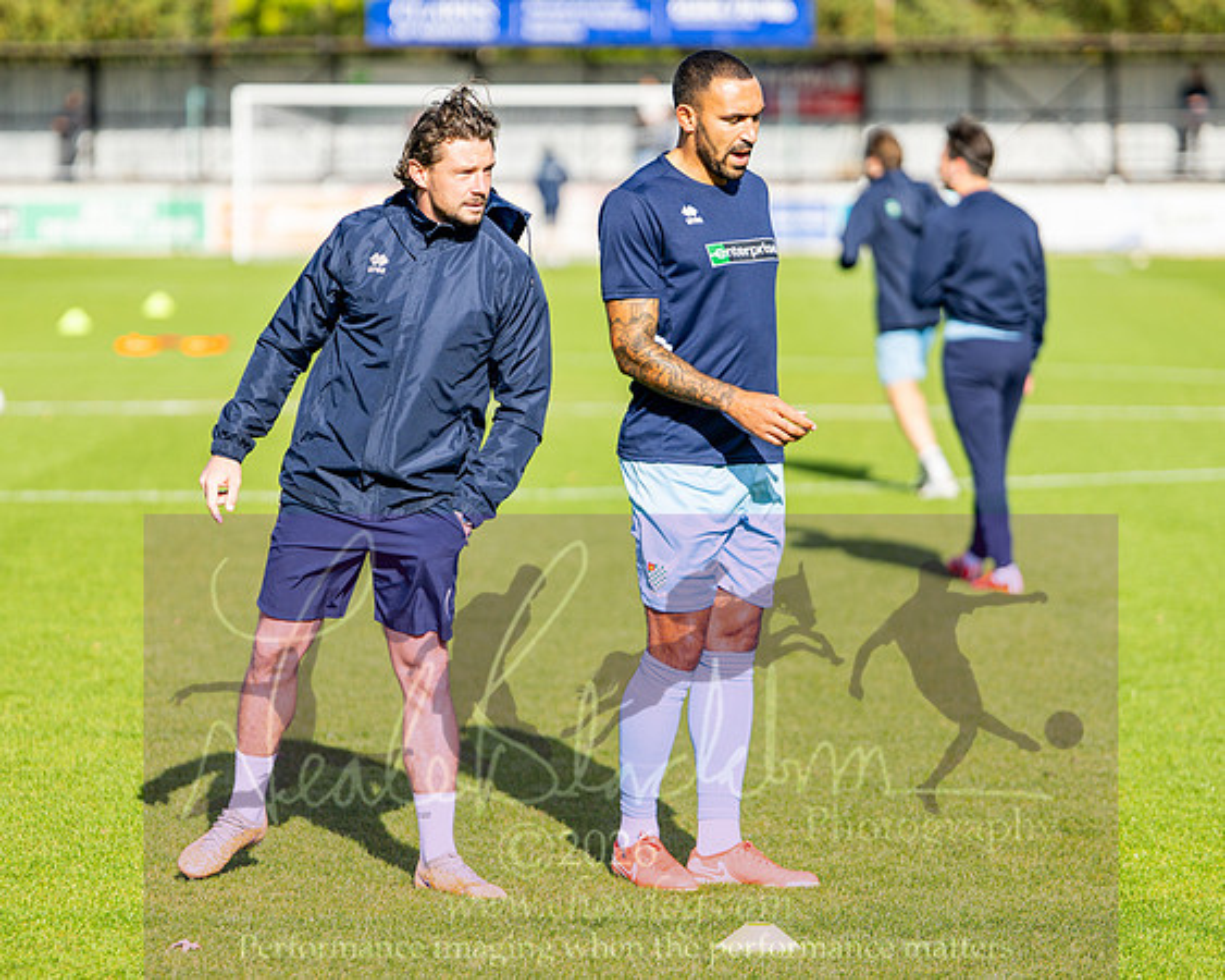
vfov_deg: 10.0
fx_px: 5602
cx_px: 612
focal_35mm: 155
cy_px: 529
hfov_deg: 12.5
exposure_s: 1/5000
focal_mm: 85
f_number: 1.4
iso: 100
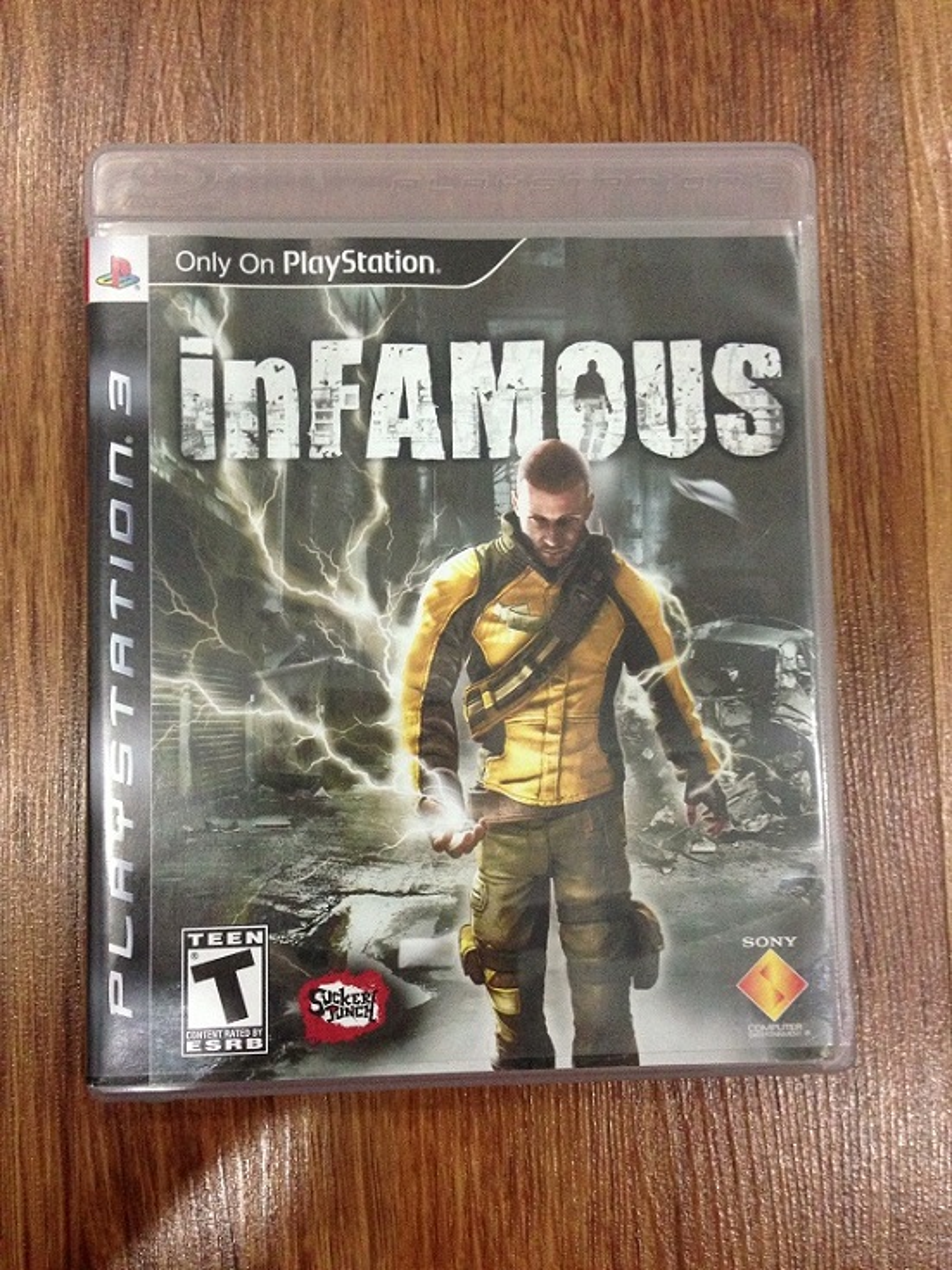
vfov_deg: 55.4
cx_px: 476
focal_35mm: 33
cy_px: 635
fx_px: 1210
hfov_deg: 42.9
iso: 320
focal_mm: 4.13
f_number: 2.4
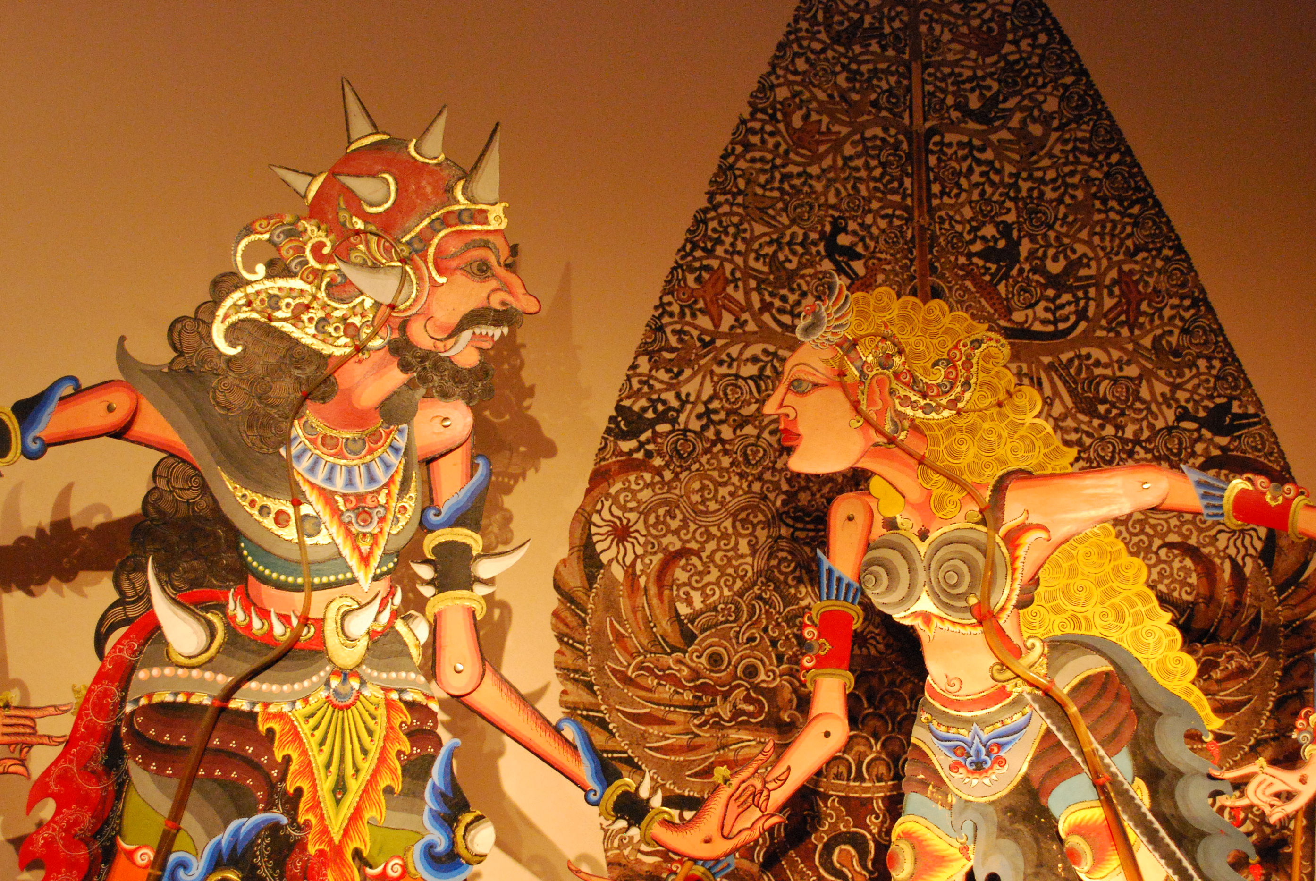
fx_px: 1830
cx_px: 657
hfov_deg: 39.6
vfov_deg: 27.0
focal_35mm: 50
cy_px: 500
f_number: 4.2
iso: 1600
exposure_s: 1/25
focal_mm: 24
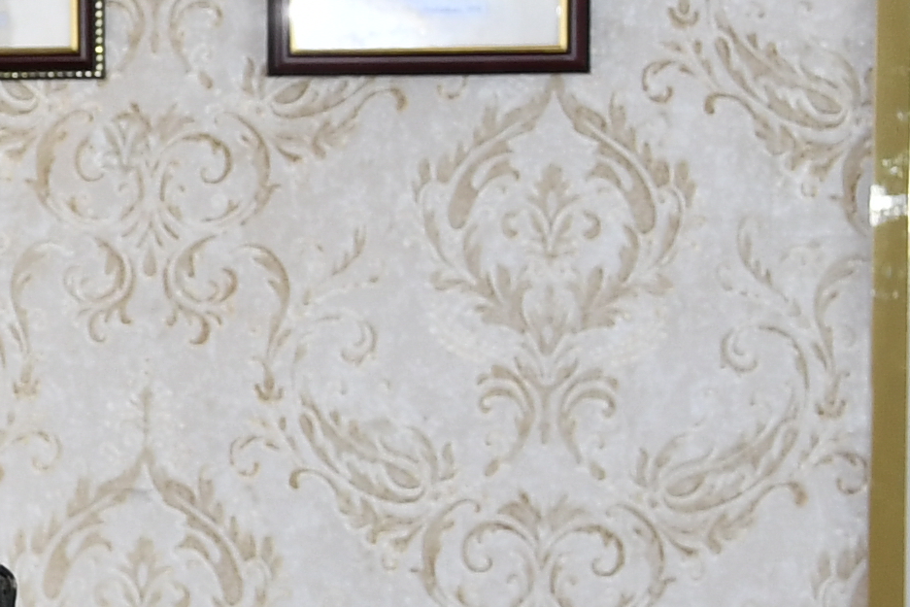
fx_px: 5991
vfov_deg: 5.8
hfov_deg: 8.1
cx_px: -1093
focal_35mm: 237
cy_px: 279
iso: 320
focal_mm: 26
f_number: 3.8
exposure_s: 1/125
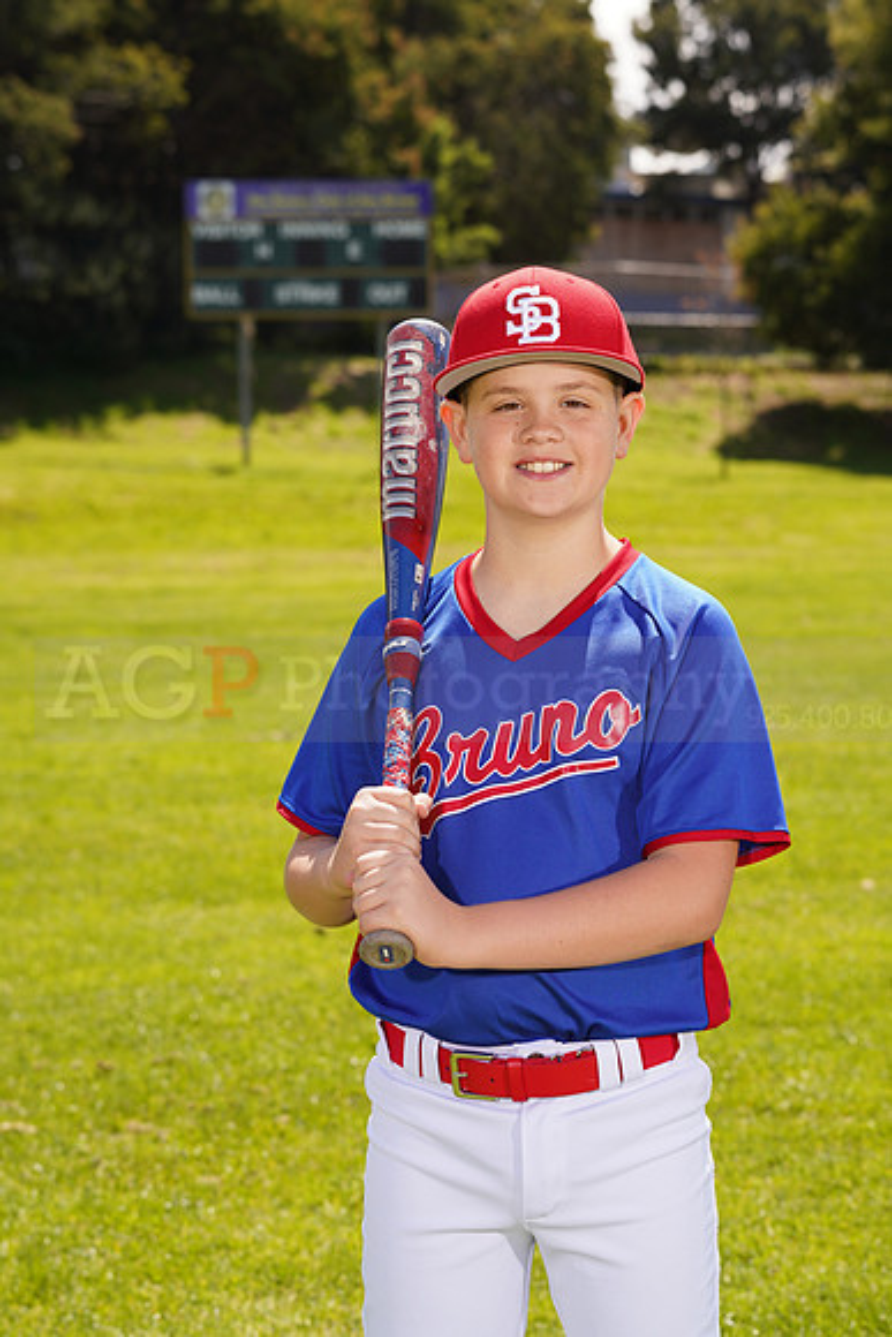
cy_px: 668
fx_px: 3714
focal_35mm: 100
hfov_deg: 13.7
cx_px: 446
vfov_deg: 20.4
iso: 100
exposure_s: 1/160
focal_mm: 100
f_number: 9
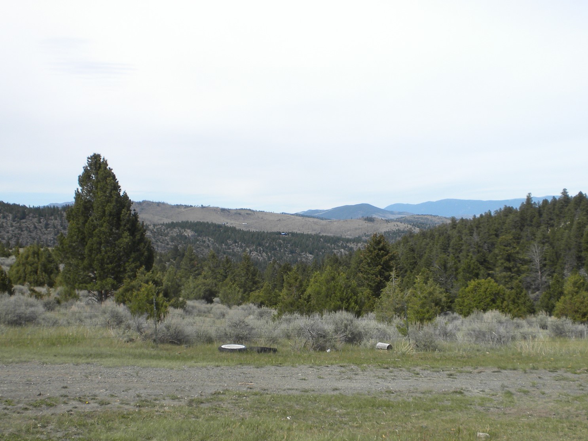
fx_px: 866
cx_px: 317
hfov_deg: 37.5
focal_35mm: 51
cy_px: 295
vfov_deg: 28.4
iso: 64
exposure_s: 1/93.5
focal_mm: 6.6
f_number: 10
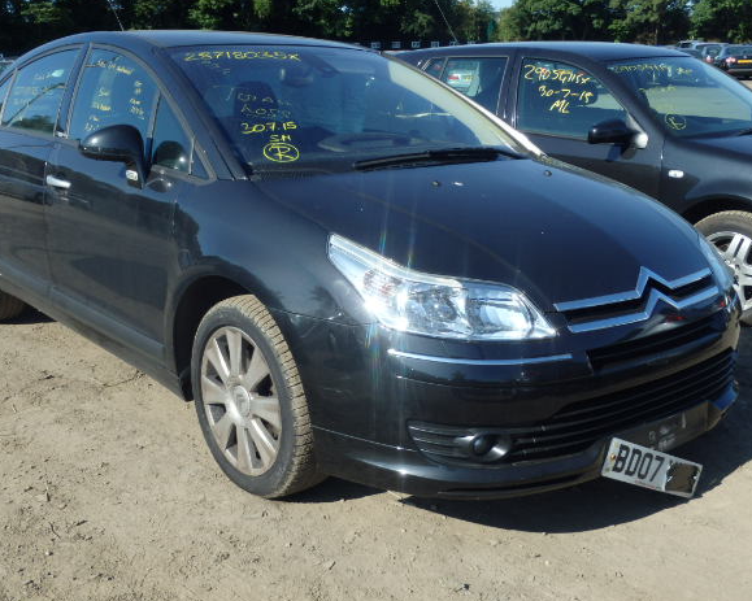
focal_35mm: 41
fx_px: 912
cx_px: 344
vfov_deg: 36.5
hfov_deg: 44.8
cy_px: 296
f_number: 4.6
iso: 125
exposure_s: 1/500
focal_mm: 6.8
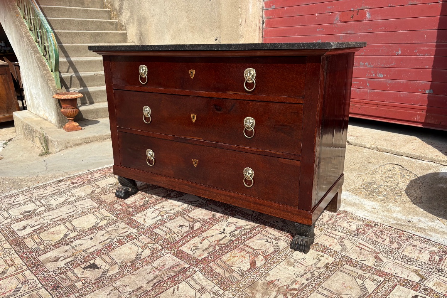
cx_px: 223
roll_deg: +1.0
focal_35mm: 28
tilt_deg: -17.4
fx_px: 348
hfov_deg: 65.5
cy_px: 150
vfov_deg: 46.4
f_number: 1.6
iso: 50
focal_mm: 5.96
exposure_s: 1/3623
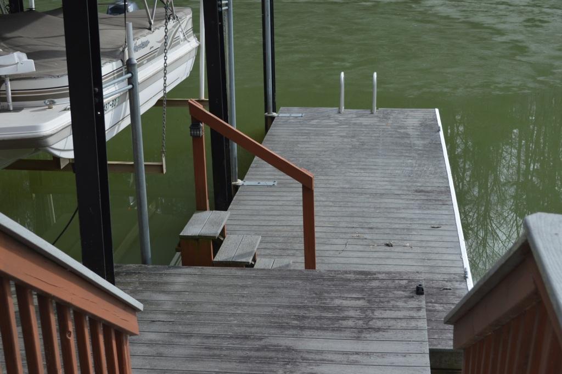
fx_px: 819
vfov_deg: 25.7
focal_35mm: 52
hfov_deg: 37.9
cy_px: 187
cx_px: 281
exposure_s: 1/200
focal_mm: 35
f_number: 7.1
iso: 100
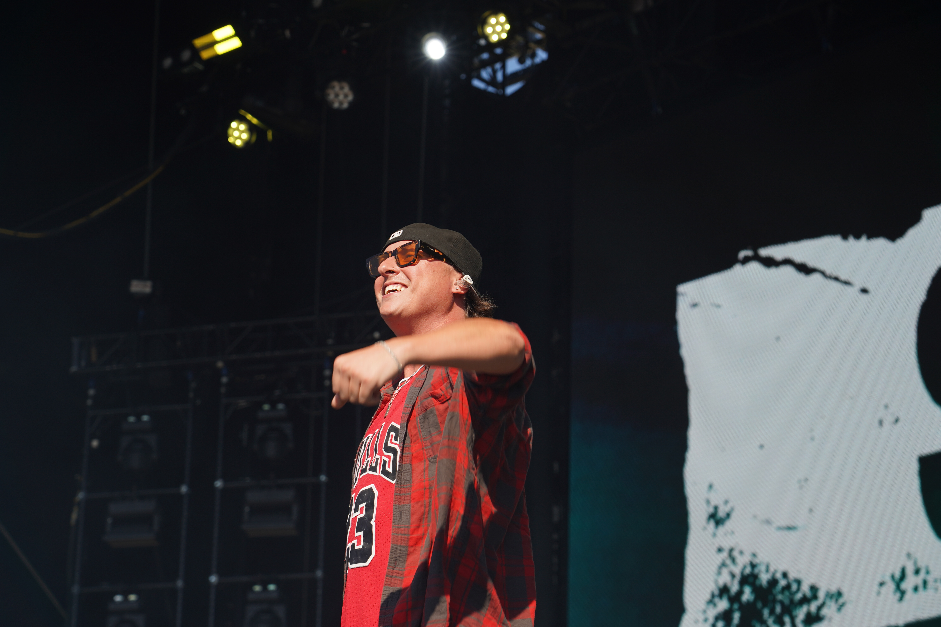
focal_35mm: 105
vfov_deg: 13.0
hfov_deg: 19.5
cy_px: 314
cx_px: 470
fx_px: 2744
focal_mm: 105
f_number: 6.3
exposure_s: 1/320
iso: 100
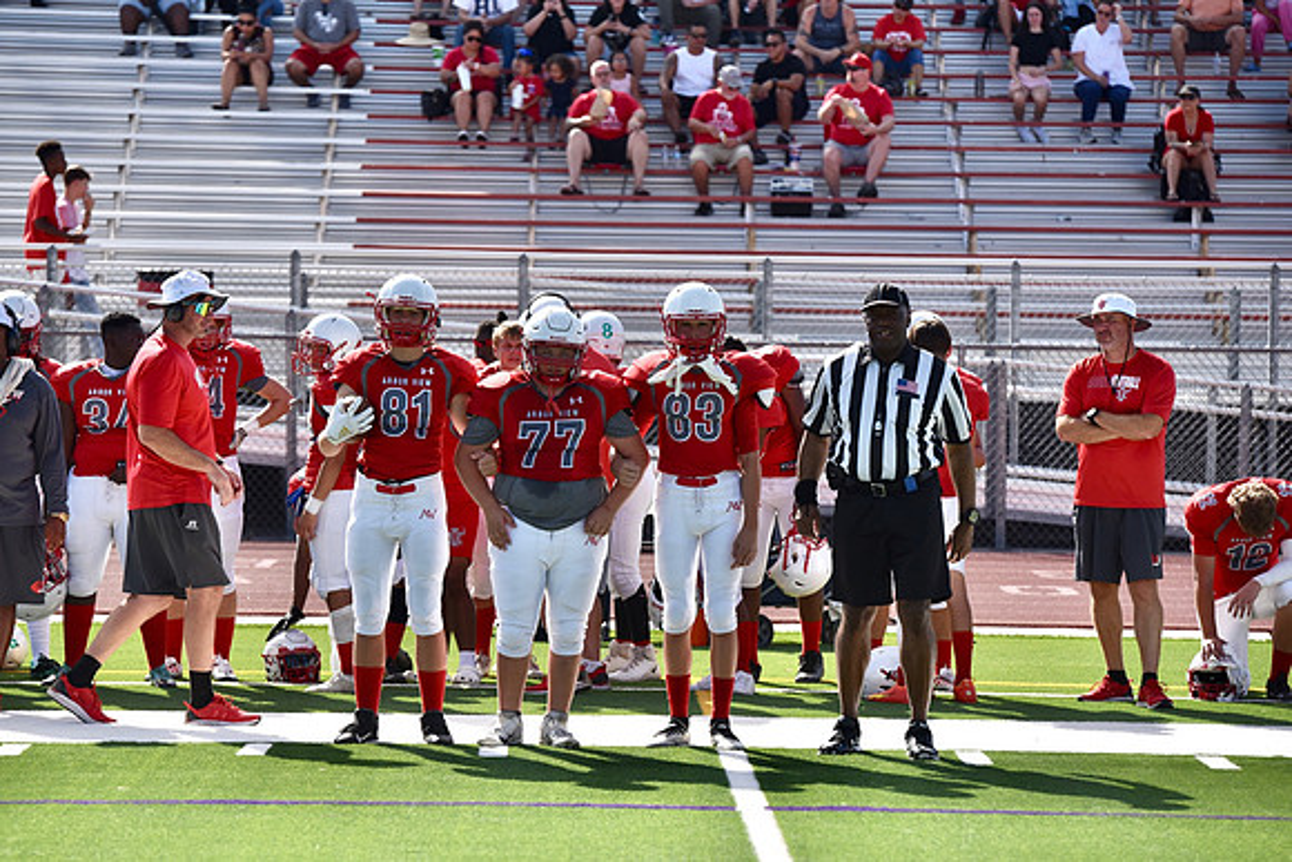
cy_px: 431
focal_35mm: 165
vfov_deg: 8.3
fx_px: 5923
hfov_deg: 12.4
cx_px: 646
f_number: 4
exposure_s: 1/4000
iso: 500
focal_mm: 165
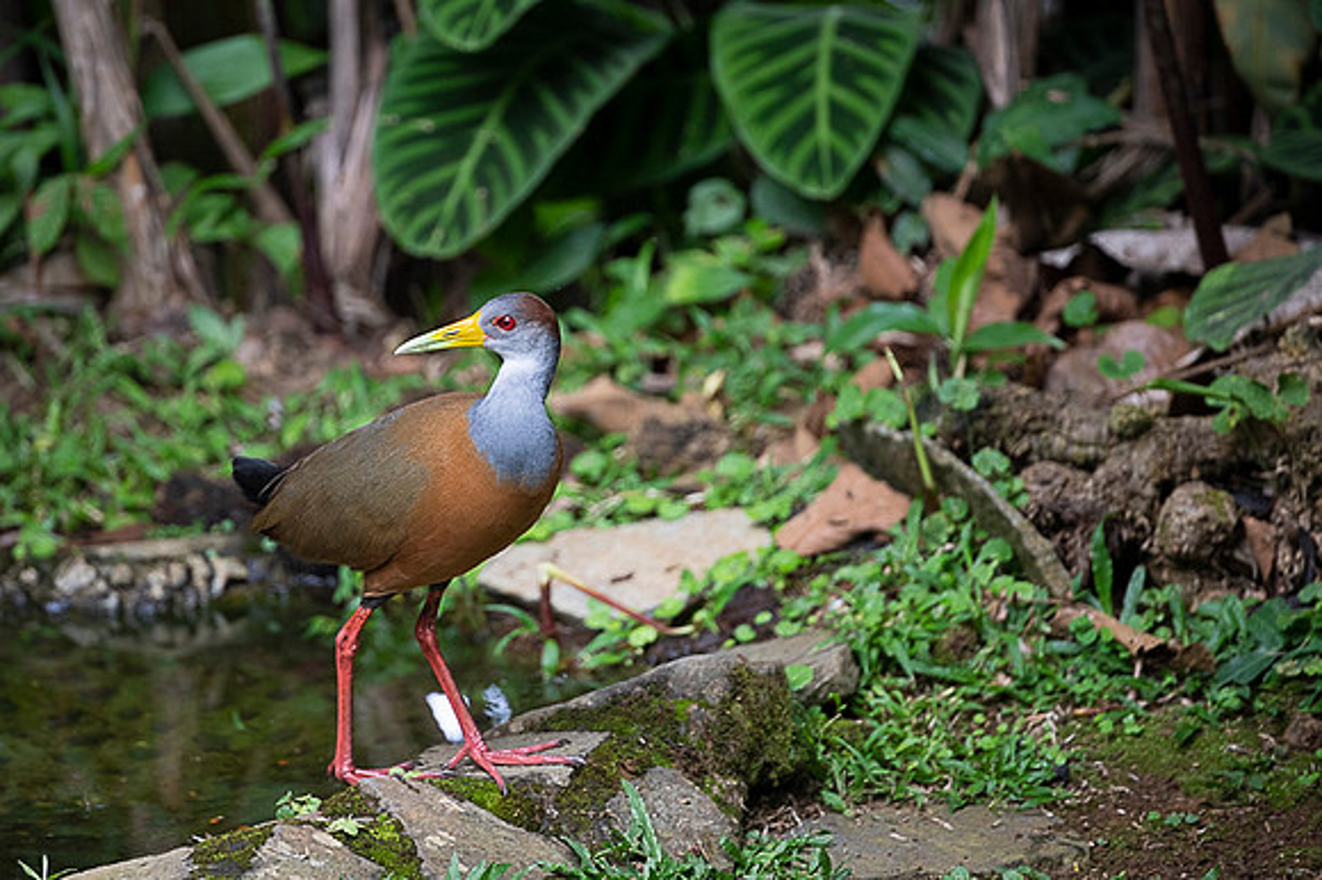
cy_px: 366
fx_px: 17750
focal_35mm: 484
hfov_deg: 4.3
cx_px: 523
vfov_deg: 2.8
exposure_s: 1/640
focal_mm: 400
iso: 1000
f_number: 4
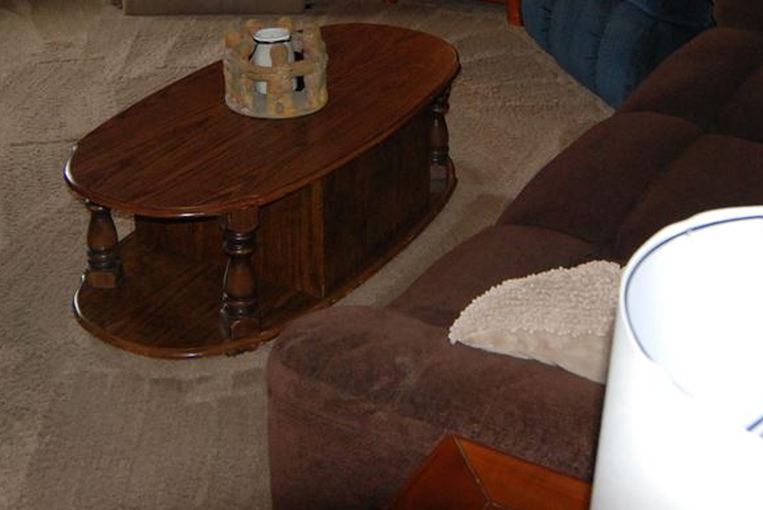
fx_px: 1273
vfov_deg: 21.6
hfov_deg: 33.4
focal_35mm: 60
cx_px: 378
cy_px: -37
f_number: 5.6
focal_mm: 18
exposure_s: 1/60
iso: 800
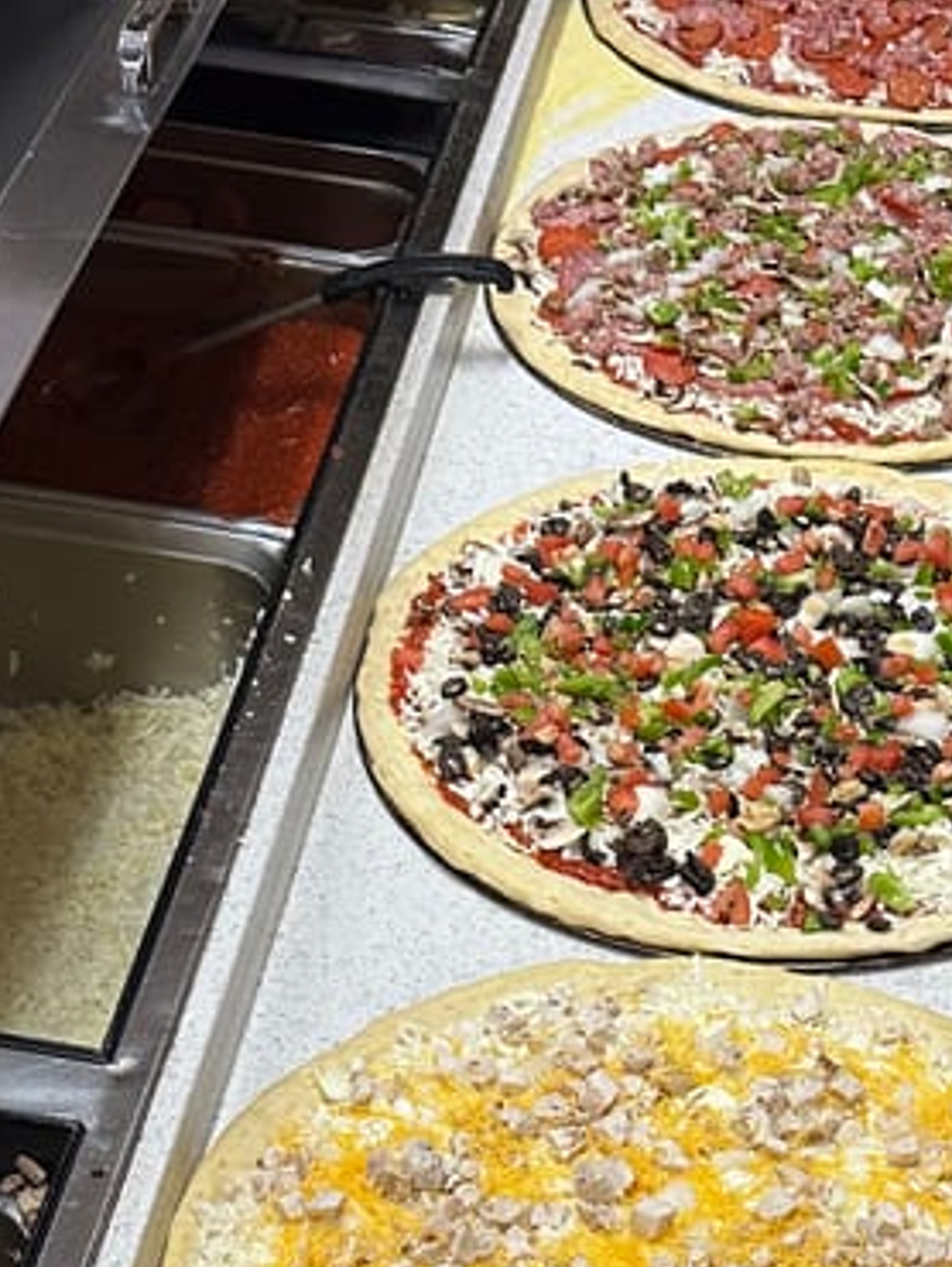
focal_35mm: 70
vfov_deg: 25.9
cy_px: 1353
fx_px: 2564
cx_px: 657
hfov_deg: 20.9
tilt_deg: -47.8
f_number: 1.78
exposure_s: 1/60
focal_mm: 6.86
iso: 200
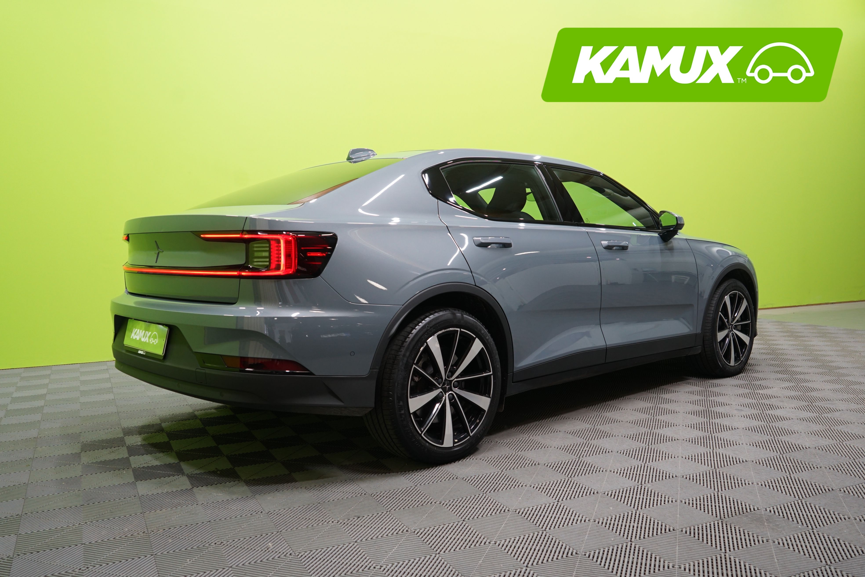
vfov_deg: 43.6
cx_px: 432
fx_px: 721
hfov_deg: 61.9
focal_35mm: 30
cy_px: 288
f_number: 4.5
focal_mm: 30
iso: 800
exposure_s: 1/60
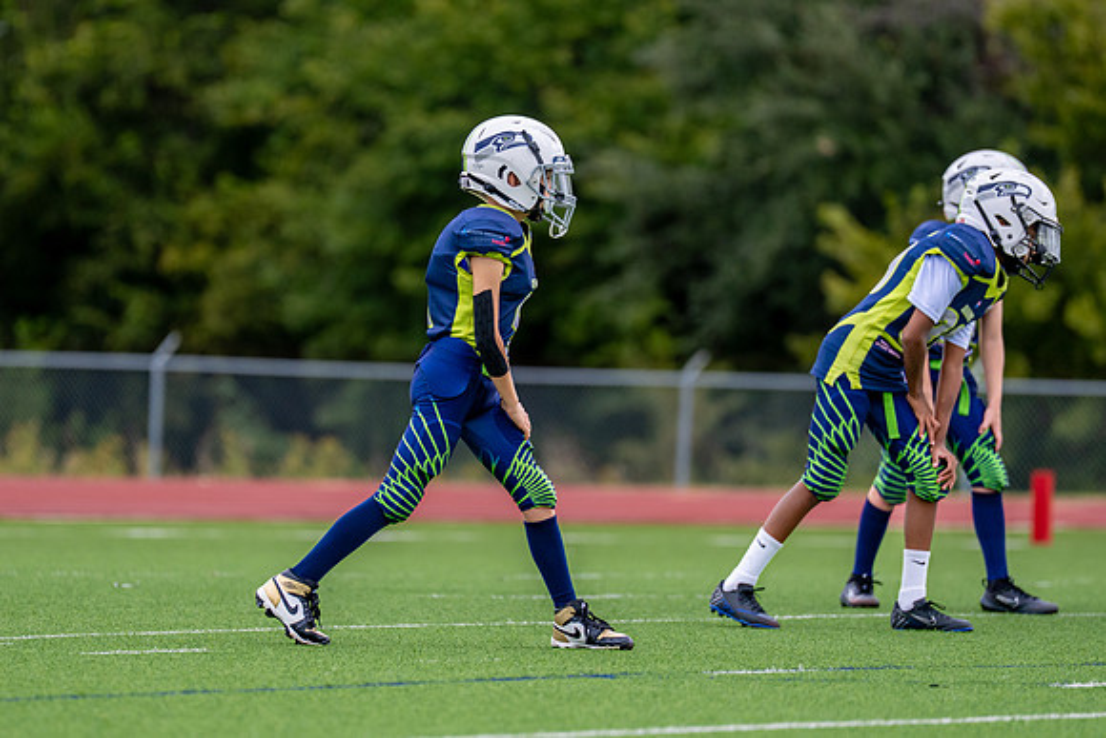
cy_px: 348
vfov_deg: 4.5
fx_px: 9354
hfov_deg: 6.8
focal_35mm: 304
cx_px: 503
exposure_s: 1/2000
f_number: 2.8
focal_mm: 200
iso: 320
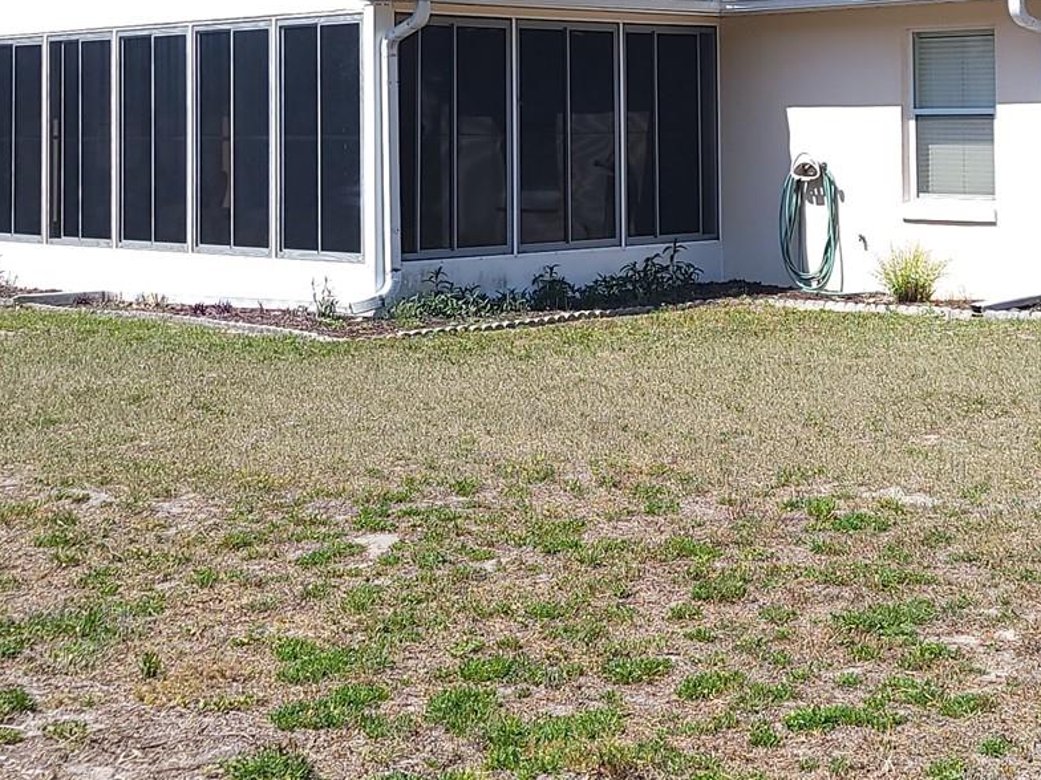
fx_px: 1474
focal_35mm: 49
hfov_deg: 38.1
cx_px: 757
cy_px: 5
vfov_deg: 28.0
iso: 16
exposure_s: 1/534
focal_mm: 6.7
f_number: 1.8
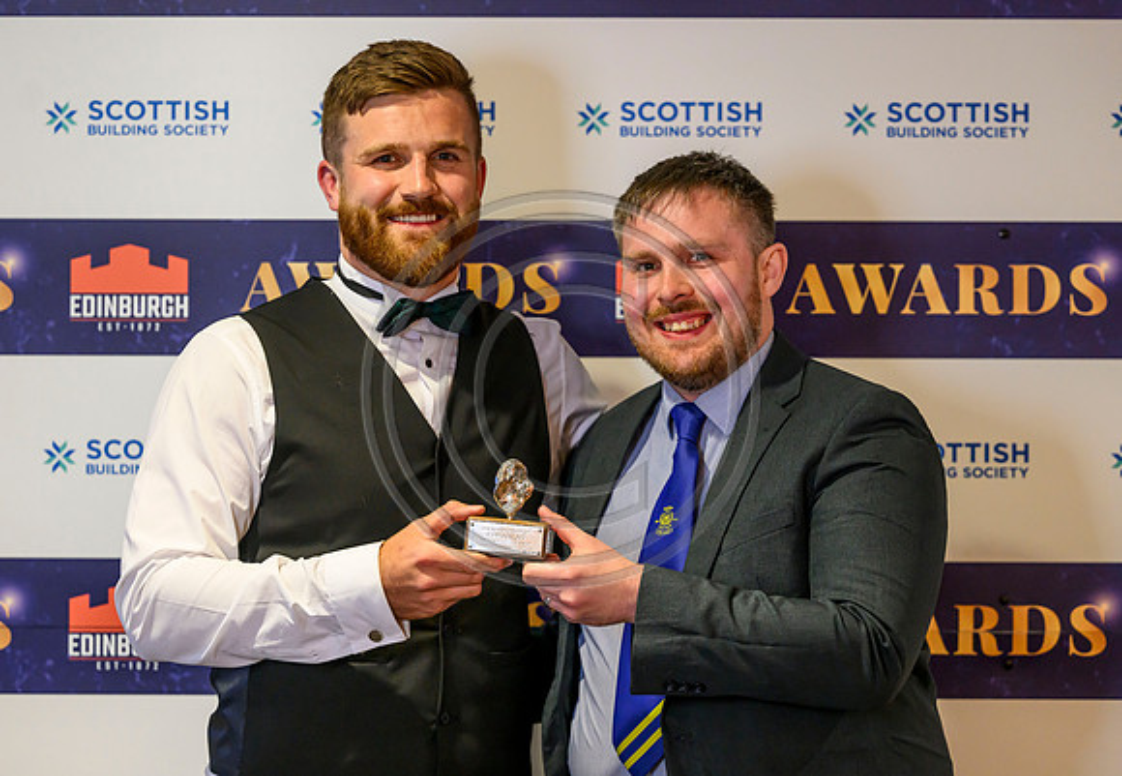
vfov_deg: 12.0
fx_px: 3686
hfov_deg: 17.3
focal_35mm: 117
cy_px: 343
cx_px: 521
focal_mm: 101
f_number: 3.2
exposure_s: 1/160
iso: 2000
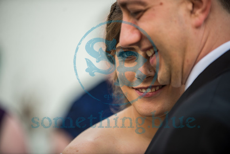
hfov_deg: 11.4
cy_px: 77
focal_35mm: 180
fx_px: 1150
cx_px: 115
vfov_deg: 7.6
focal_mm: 180
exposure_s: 1/500
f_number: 2.8
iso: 250
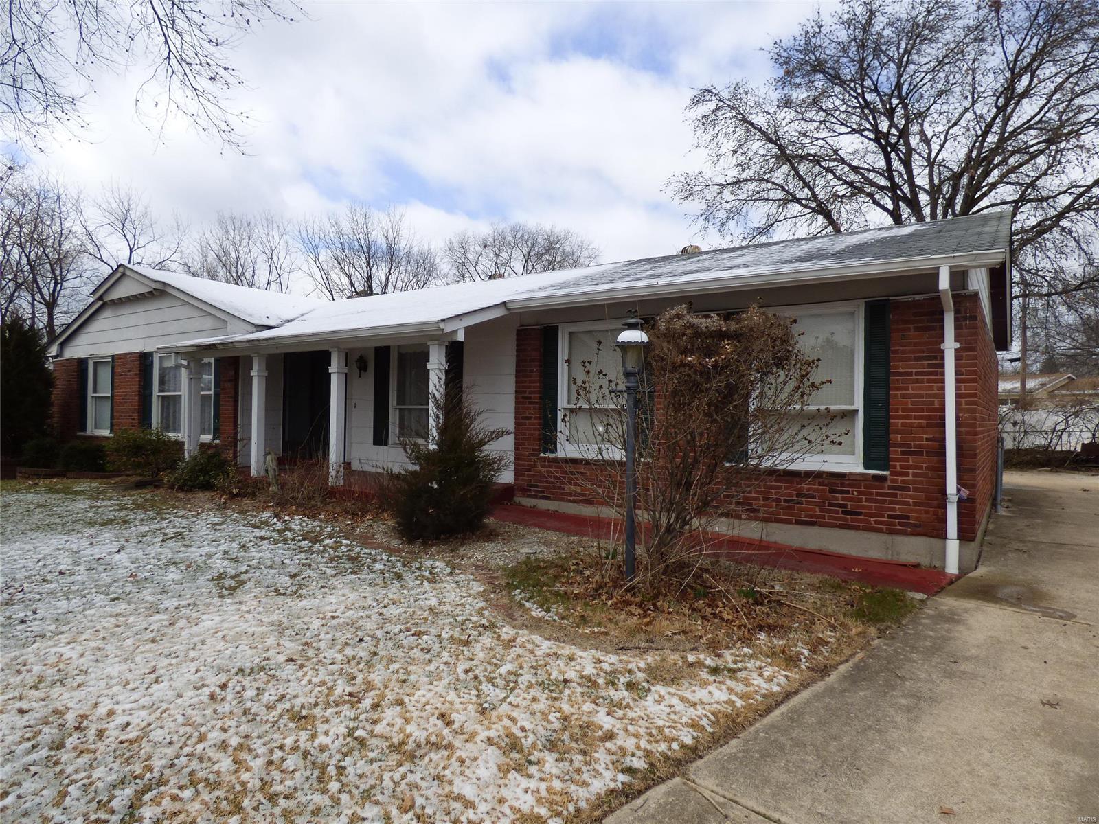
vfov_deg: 66.0
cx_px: 550
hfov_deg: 81.7
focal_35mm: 20
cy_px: 412
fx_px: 635
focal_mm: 3.58
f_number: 2.8
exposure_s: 1/1600
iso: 100
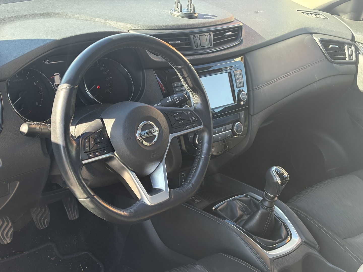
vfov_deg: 28.0
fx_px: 545
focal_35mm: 52
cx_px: 182
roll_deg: -8.5
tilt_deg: -25.1
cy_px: 136
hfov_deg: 36.8
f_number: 1.6
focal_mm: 5.96
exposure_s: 1/242
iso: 64
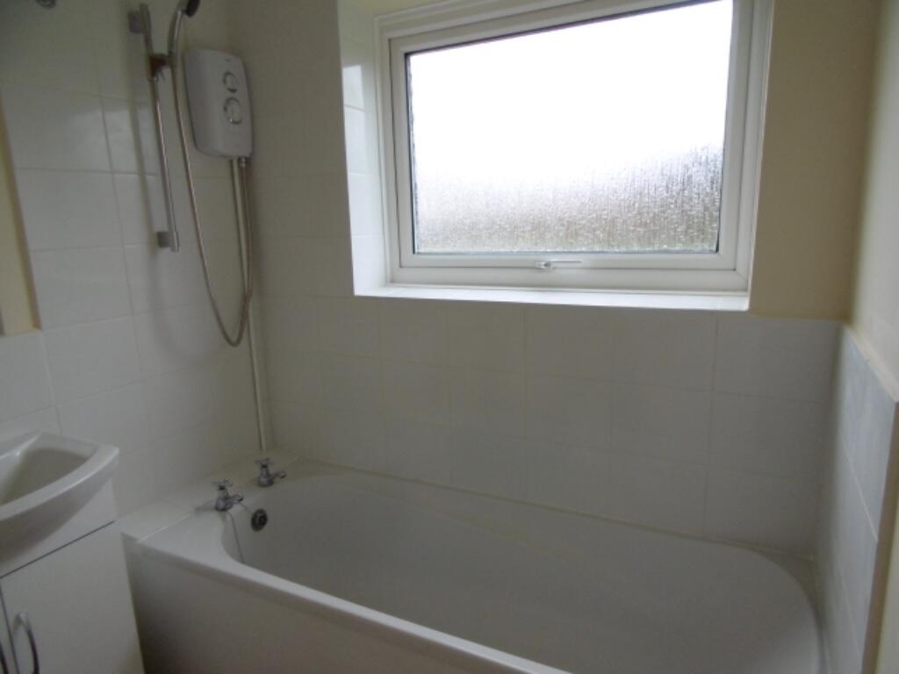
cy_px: 337
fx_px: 571
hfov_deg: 76.4
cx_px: 450
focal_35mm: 22
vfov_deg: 61.1
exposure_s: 1/60
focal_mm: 4
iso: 160
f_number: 3
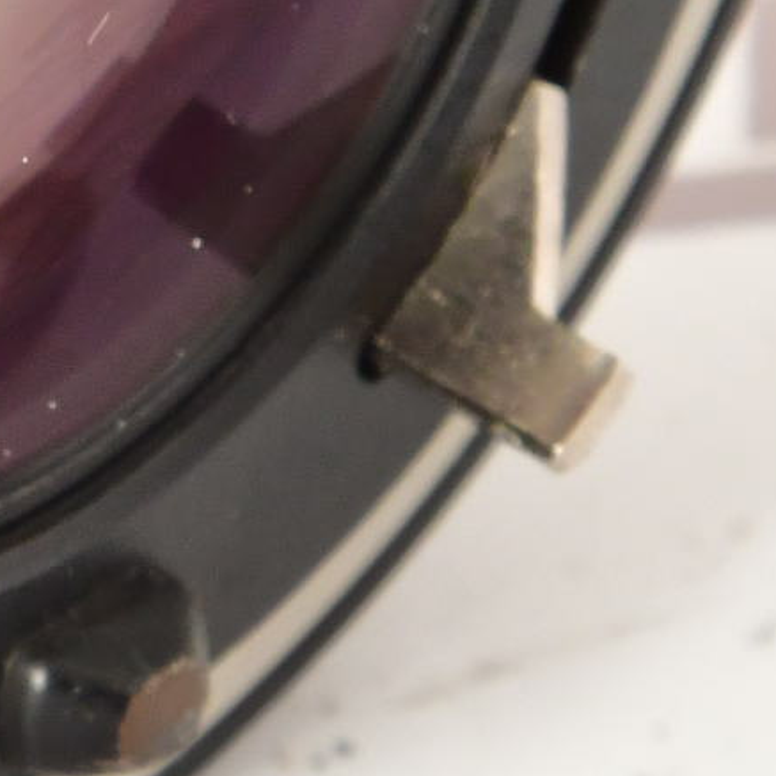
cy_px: -243
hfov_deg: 2.3
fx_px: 18946
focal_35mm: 747
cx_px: -476
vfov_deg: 2.3
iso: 1000
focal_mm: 120
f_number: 11
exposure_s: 1/160
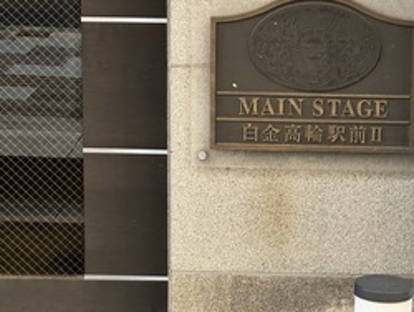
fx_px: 1472
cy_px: 78
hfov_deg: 15.9
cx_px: 313
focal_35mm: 123
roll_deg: -1.1
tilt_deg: -10.5
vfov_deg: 12.0
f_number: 2.8
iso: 200
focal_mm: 9
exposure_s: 1/81
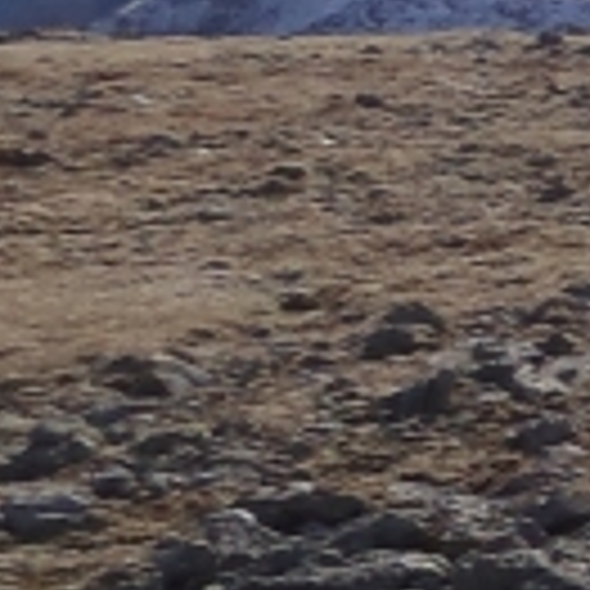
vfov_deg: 8.6
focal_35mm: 203
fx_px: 3914
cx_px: 2306
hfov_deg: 6.8
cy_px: 45
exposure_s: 1/640
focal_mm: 5
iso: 80
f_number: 5.6
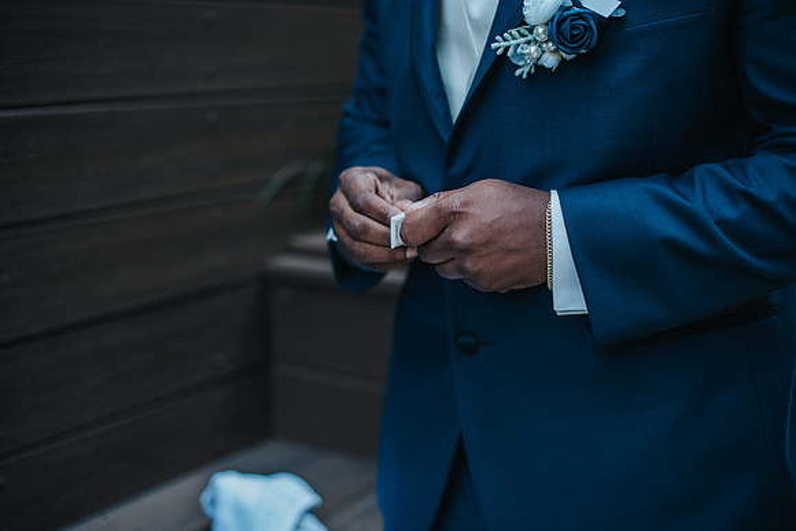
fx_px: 1106
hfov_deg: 39.6
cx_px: 398
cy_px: 266
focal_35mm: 50
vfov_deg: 27.0
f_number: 2.2
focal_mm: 50
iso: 320
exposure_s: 1/640
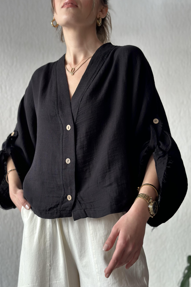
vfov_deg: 39.6
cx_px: 91
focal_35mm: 50
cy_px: 144
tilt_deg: +2.9
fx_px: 398
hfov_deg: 27.0
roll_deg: +0.1
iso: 125
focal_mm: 6.86
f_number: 1.78
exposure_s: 1/110
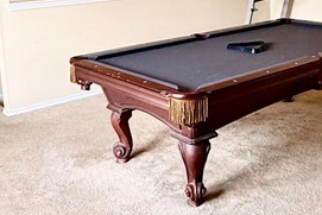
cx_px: 201
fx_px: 492
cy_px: 38
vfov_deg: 24.2
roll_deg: +1.5
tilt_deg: -8.9
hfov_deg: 36.0
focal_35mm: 55
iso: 250
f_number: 2.2
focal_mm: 2.22
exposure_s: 1/60
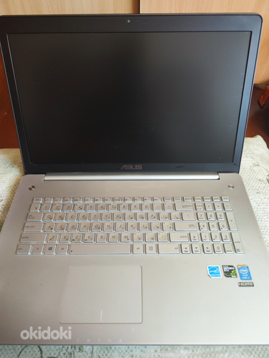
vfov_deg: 73.9
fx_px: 238
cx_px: 134
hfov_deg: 58.9
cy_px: 179
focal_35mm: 23
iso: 1687
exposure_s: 1/33.3
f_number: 1.69
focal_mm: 7.01
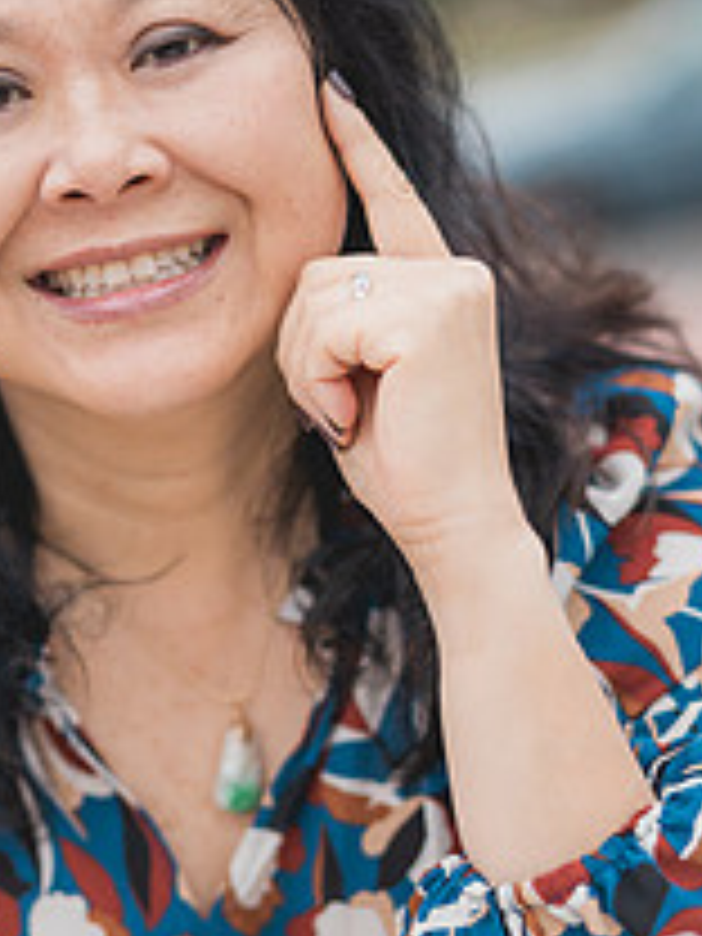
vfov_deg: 18.9
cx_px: 180
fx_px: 2812
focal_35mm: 104
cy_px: 454
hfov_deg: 14.2
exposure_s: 1/400
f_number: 1.4
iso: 800
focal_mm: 50
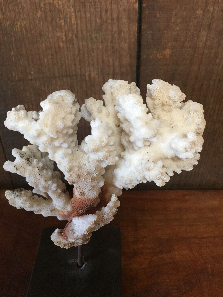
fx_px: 249
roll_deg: -0.4
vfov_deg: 61.7
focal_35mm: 29
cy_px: 148
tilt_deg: -39.6
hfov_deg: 48.2
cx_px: 112
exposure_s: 1/33
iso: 160
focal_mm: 4.15
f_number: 2.2
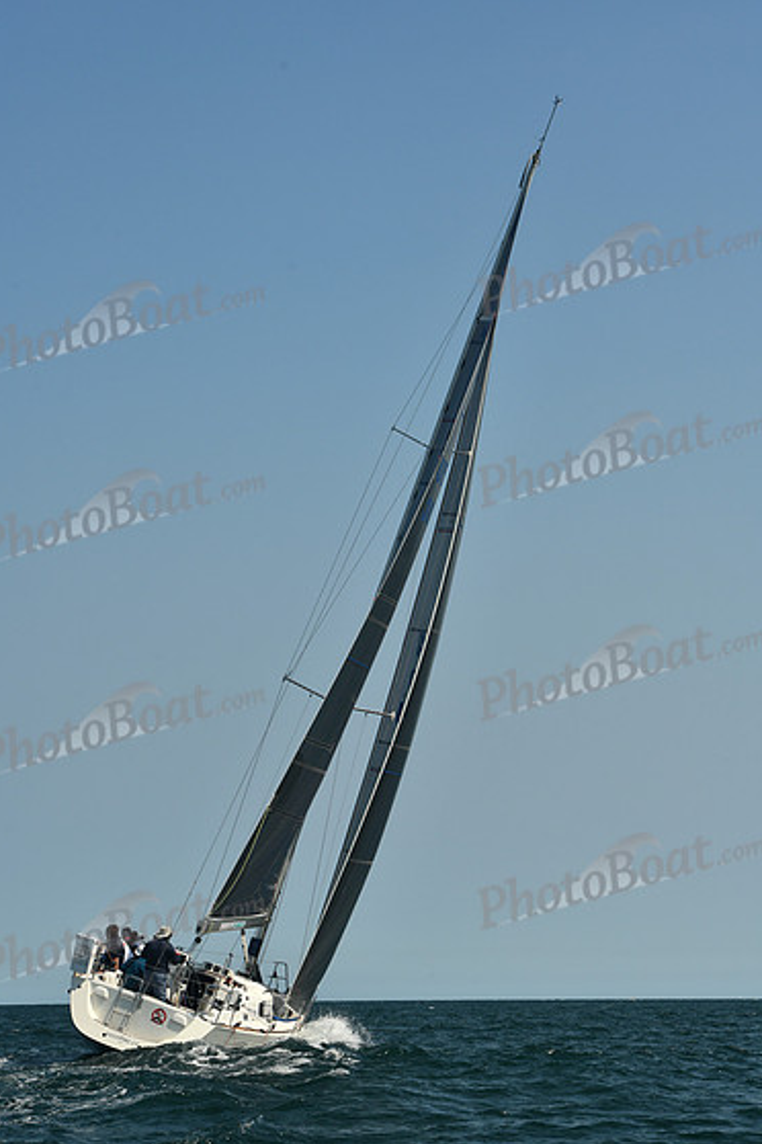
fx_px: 3302
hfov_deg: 13.2
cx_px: 372
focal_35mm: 104
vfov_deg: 19.6
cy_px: 590
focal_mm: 100
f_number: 9
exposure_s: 1/640
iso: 320
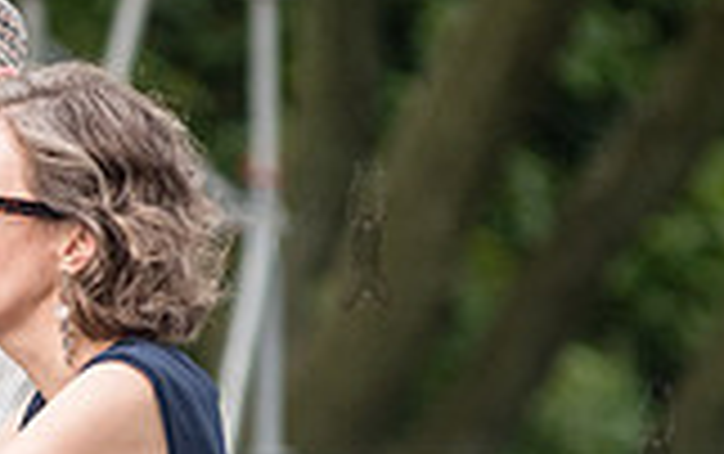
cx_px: -216
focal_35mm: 670
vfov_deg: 2.0
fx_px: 13234
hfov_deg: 3.1
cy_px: 447
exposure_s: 1/800
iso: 1000
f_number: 4
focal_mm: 170
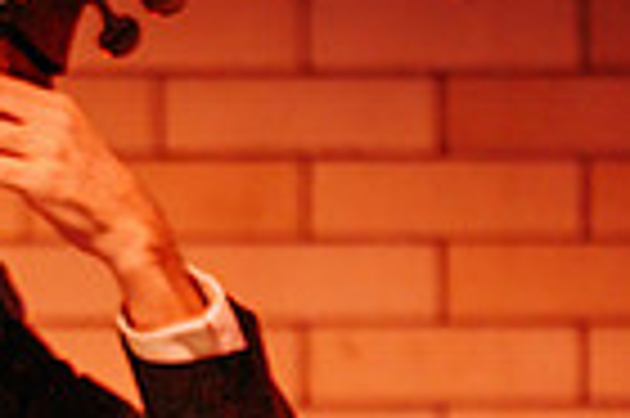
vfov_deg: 1.6
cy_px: 622
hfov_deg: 2.4
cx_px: -139
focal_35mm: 847
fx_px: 14805
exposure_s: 1/60
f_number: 2.8
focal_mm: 198
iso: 1000
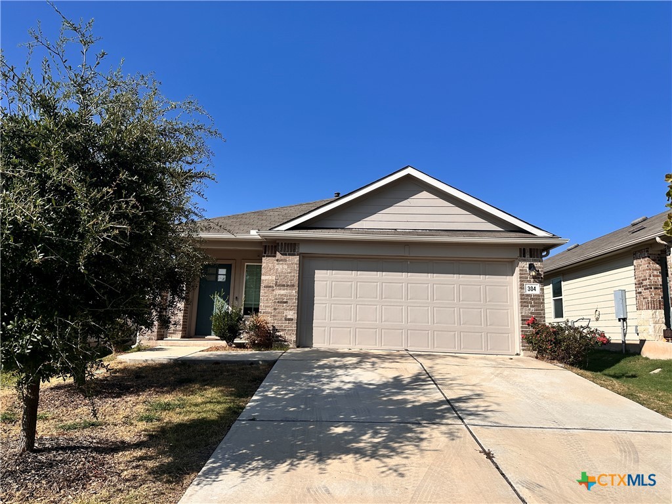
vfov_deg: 56.8
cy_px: 252
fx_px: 466
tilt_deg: +10.1
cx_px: 336
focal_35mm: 24
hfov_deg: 71.6
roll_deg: -1.5
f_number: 1.78
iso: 80
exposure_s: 1/7576
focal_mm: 6.86
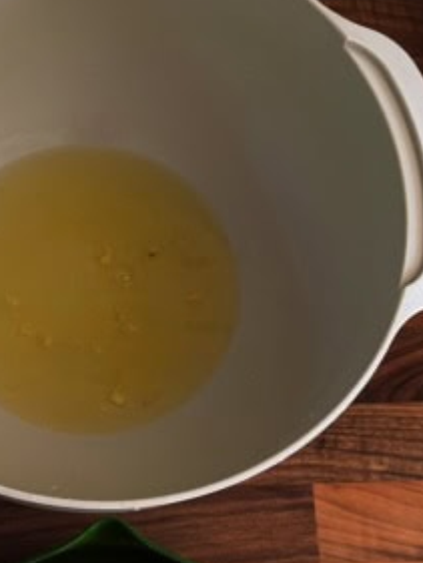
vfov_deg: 44.4
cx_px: 92
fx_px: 668
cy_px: 417
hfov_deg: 34.2
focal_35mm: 41
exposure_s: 1/121
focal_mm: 6.8
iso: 125
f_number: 1.8
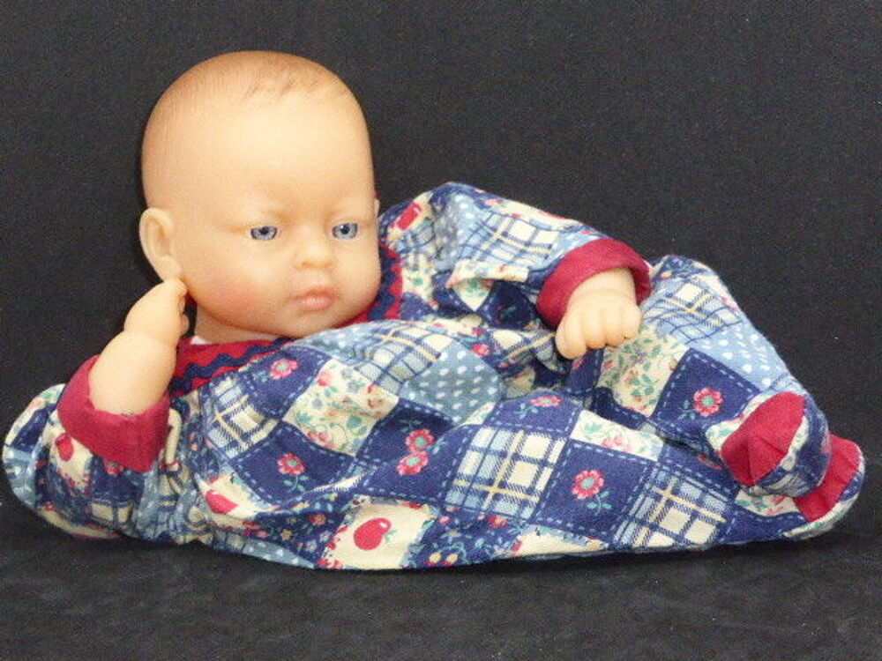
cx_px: 441
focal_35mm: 91
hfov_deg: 21.5
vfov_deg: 16.2
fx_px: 2319
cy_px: 330
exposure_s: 1/60
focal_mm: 15.1
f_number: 5.2
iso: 800
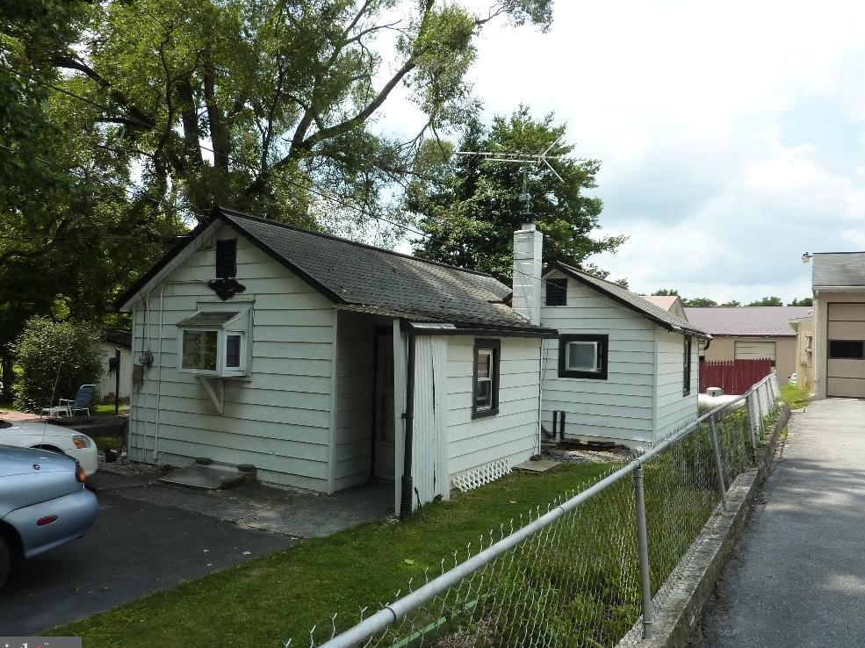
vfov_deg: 53.0
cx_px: 422
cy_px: 335
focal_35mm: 26
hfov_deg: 67.3
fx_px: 649
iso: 125
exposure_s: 1/400
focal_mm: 4.1
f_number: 4
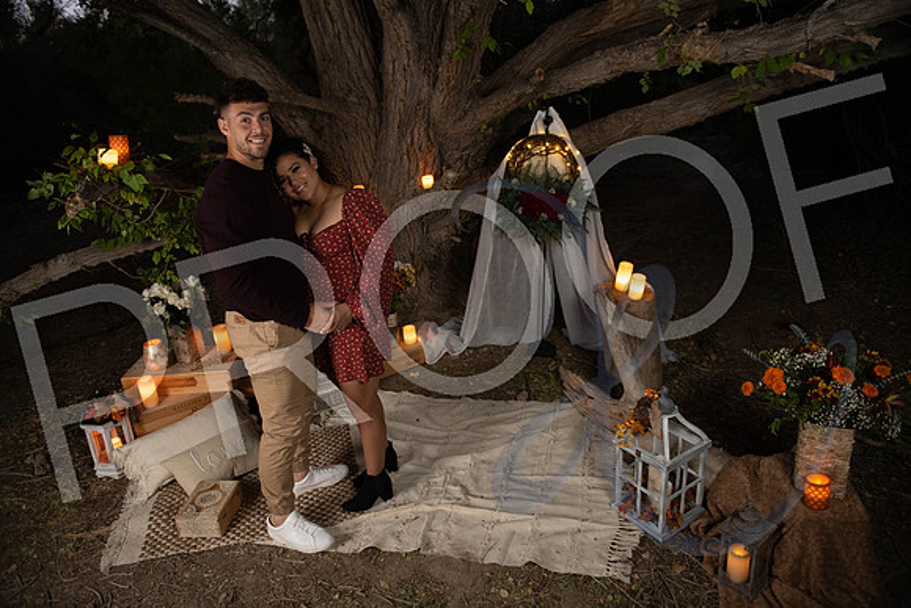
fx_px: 607
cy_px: 304
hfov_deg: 73.7
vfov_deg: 53.2
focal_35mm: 24
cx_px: 456
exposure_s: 1/60
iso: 640
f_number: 2.8
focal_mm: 24
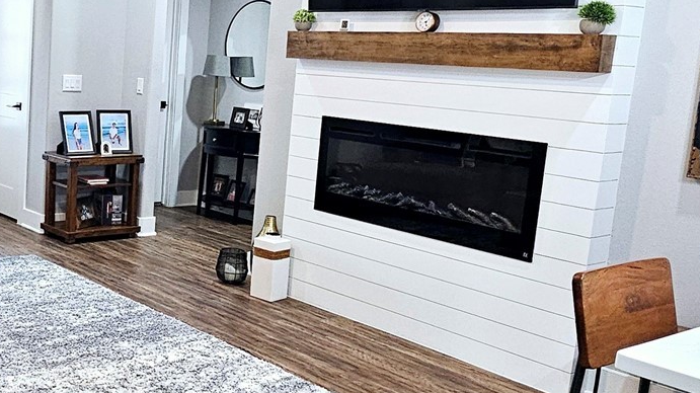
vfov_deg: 28.3
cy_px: 190
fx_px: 779
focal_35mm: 42
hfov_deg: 43.5
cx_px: 51
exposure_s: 1/60.2
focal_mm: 2.2
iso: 320
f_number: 2.2
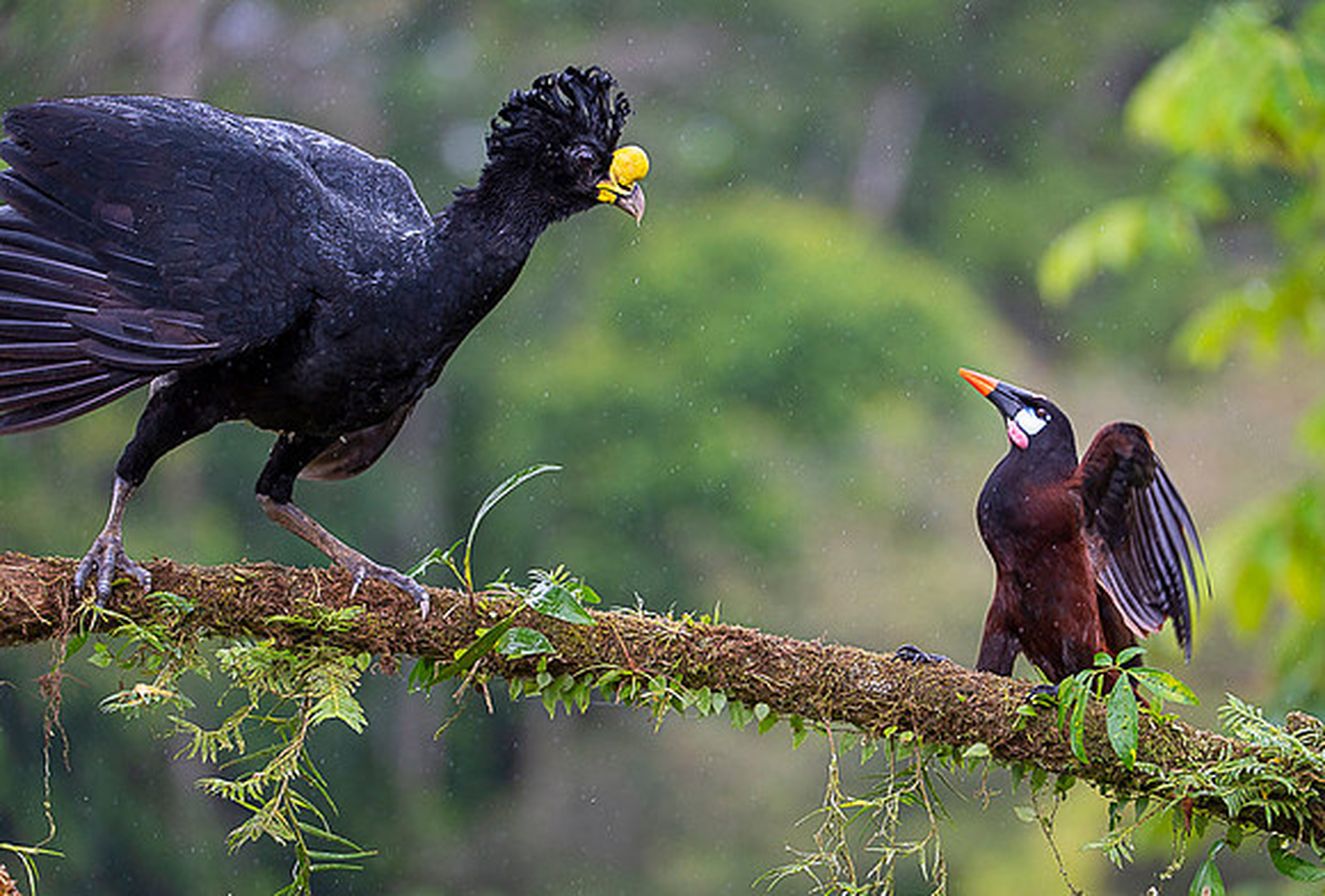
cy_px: 486
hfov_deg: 9.4
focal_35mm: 219
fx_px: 8095
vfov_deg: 6.3
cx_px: 729
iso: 800
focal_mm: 200
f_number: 4
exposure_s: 1/800
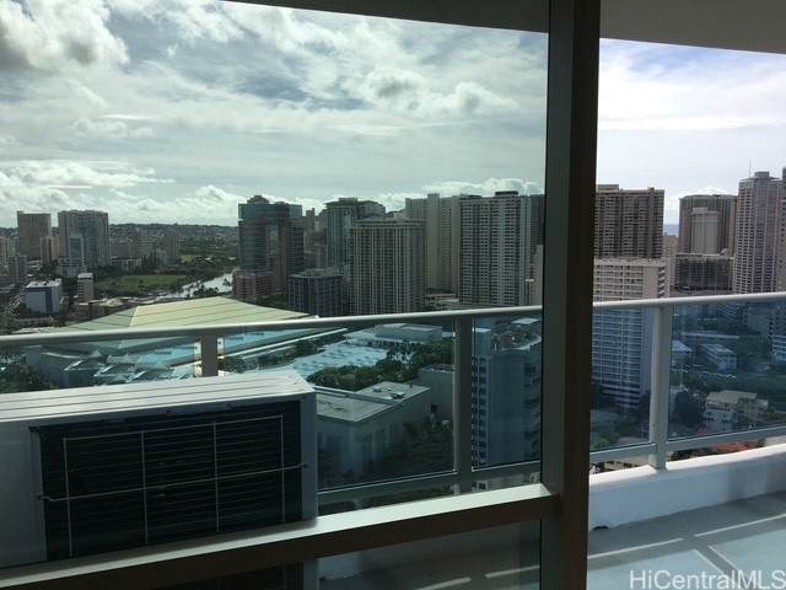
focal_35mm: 29
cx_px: 393
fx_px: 658
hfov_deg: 61.7
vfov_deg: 48.2
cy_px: 295
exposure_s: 1/1451
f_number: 2.2
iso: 25
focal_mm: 4.15
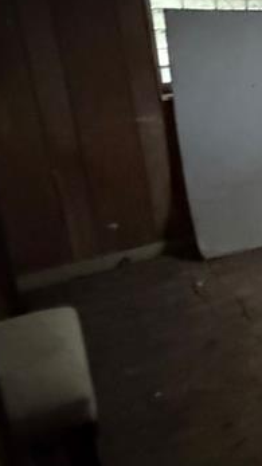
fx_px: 556
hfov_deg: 16.2
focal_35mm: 45
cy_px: 134
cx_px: 587
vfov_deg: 44.4
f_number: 2.2
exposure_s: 1/24
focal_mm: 2.22
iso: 2500
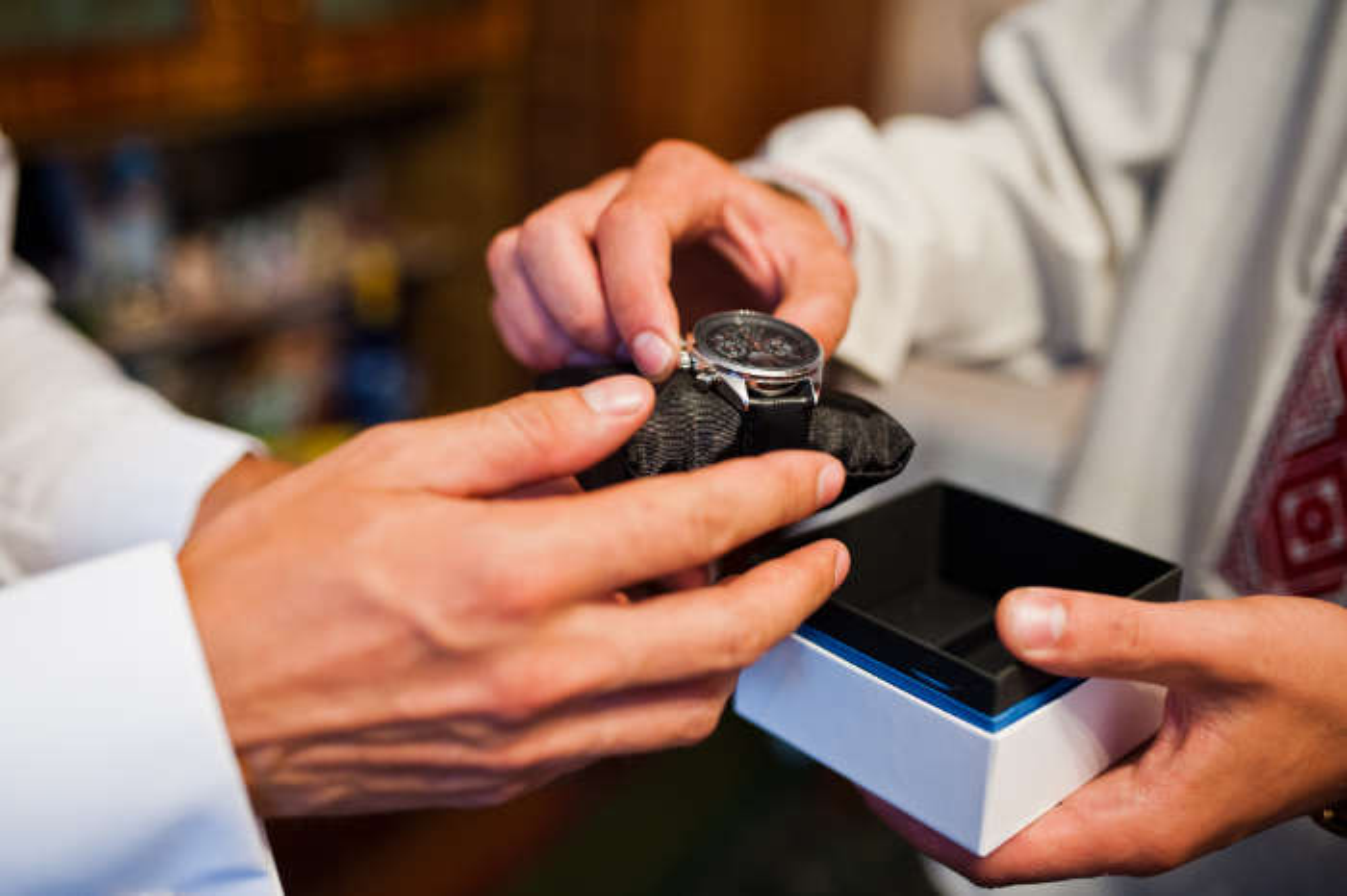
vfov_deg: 37.8
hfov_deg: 54.5
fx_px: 1309
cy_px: 448
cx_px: 674
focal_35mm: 35
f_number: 2
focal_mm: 35
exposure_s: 1/160
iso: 500
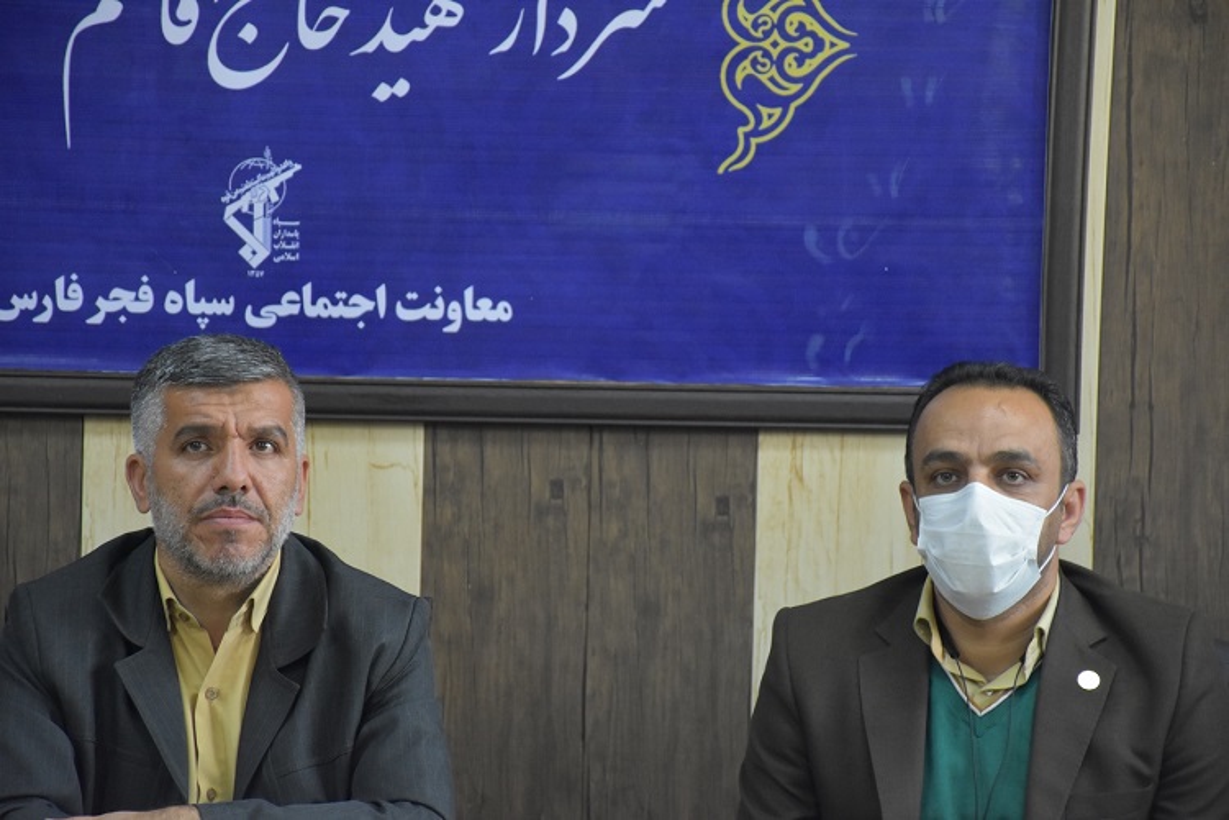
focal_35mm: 168
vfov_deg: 8.2
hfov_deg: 12.2
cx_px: 614
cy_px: 410
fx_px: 5735
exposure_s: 1/60
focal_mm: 112
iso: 2500
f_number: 5.6
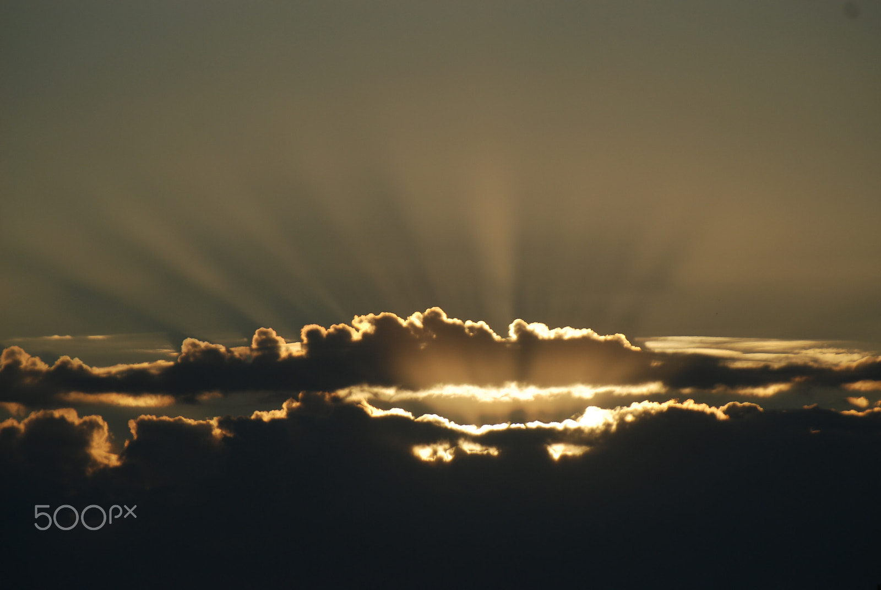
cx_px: 440
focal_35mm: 255
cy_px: 295
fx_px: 6248
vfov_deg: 5.4
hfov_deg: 8.1
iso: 100
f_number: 6
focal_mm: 170
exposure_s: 1/800
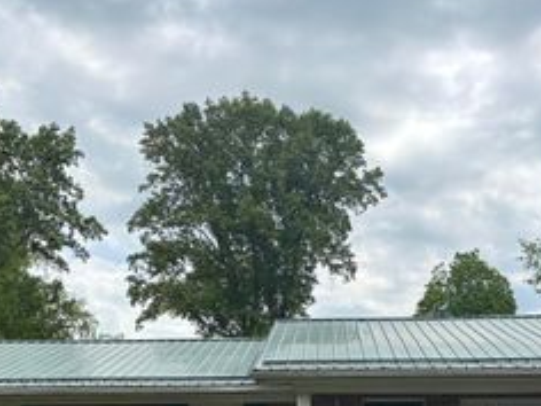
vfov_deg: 25.7
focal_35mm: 55
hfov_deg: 34.9
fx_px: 860
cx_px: 264
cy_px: 366
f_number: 1.6
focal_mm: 5.96
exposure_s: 1/3311
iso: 50
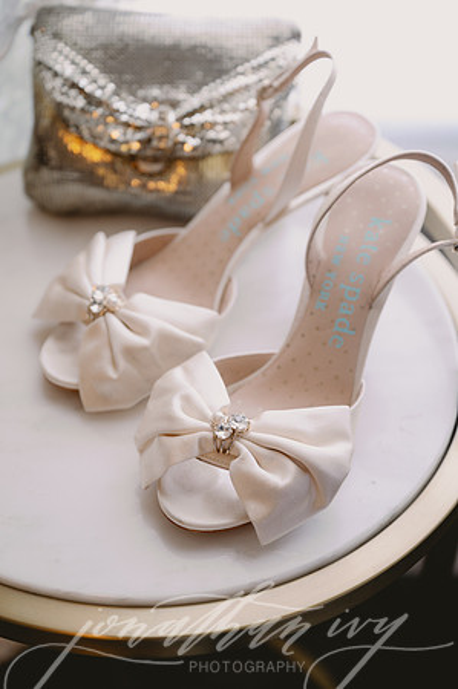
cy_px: 344
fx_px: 1339
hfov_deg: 19.4
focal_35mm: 70
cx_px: 229
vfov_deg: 28.9
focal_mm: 70
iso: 800
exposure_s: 1/200
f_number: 3.2
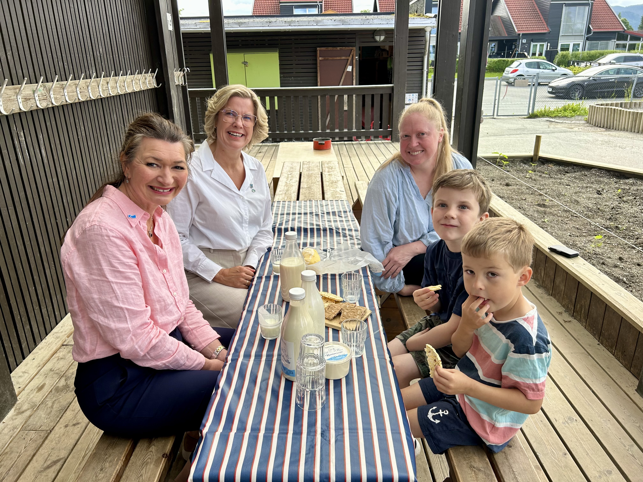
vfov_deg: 53.1
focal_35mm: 26
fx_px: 483
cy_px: 241
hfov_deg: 67.3
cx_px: 322
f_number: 1.5
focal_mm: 5.7
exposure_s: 1/743
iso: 50
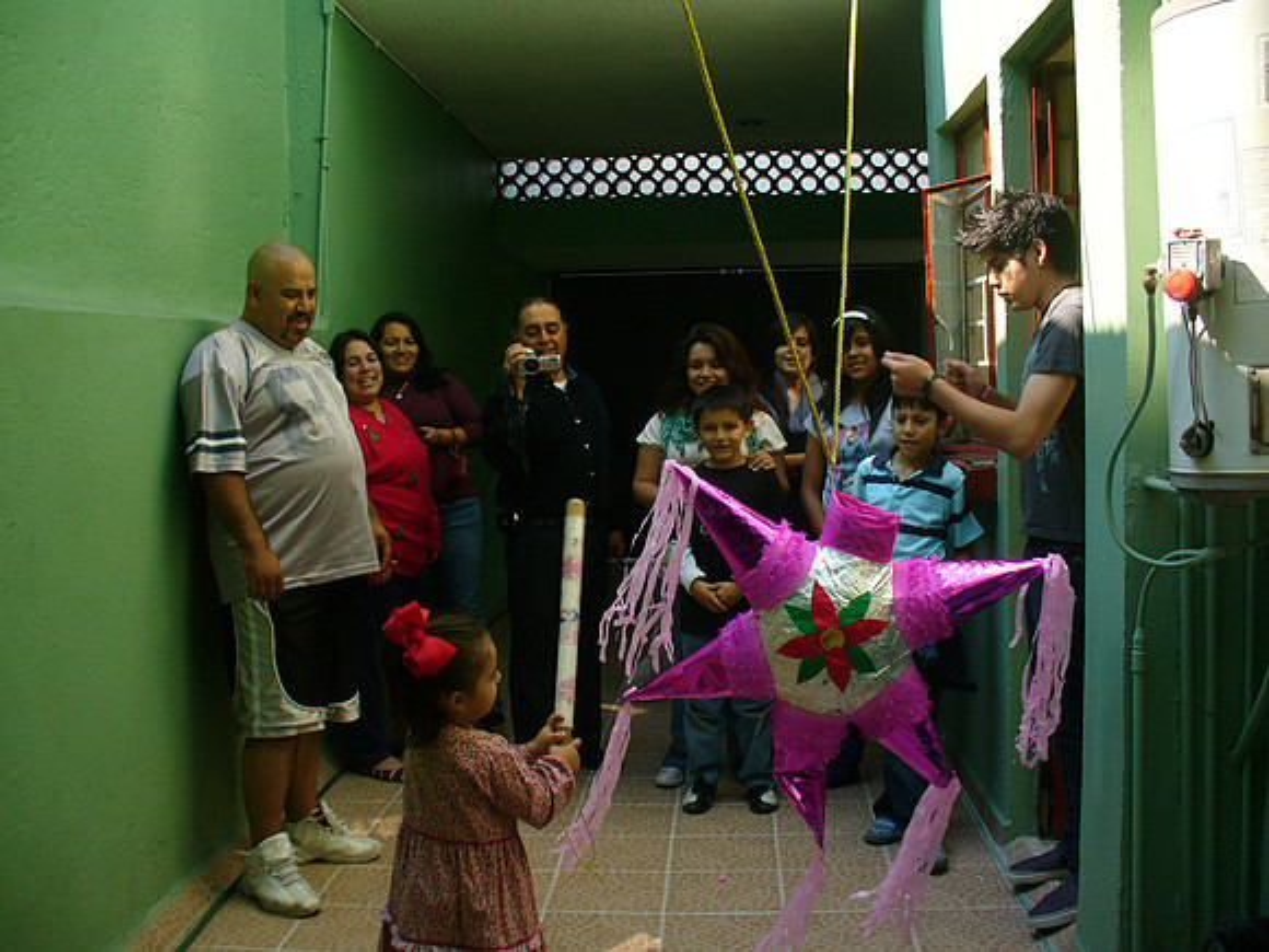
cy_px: 476
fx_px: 1356
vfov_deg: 38.7
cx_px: 634
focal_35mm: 37
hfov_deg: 50.1
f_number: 2.8
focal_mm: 6.1
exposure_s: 1/250
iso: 80
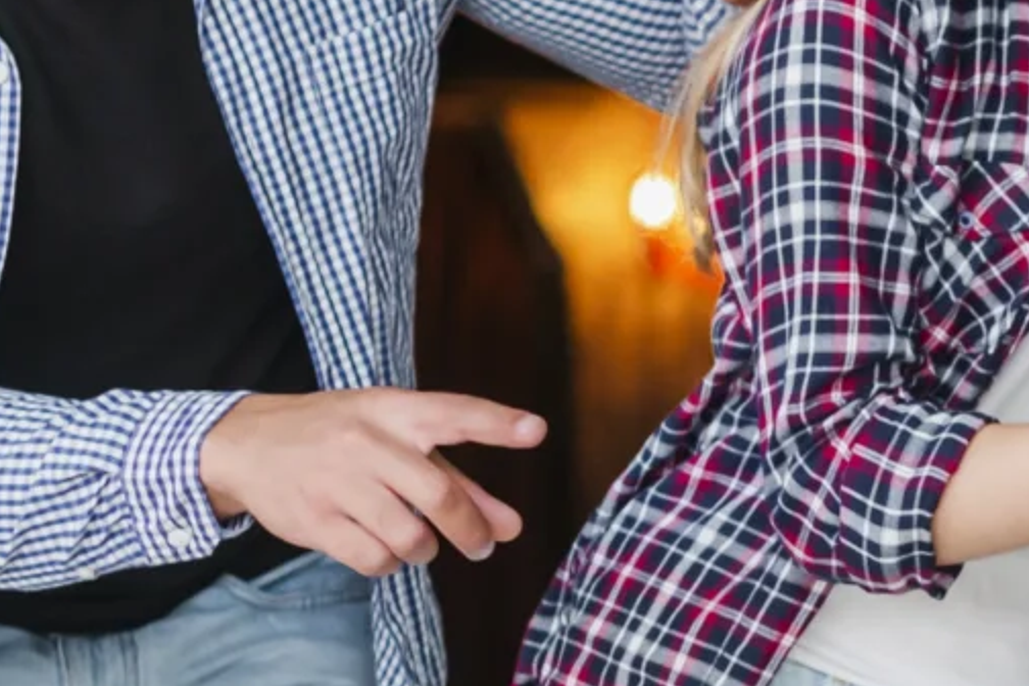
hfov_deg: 7.9
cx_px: 1541
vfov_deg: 5.4
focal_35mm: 254
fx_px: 7260
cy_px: 709
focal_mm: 50
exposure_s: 1/125
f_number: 2.5
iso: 640
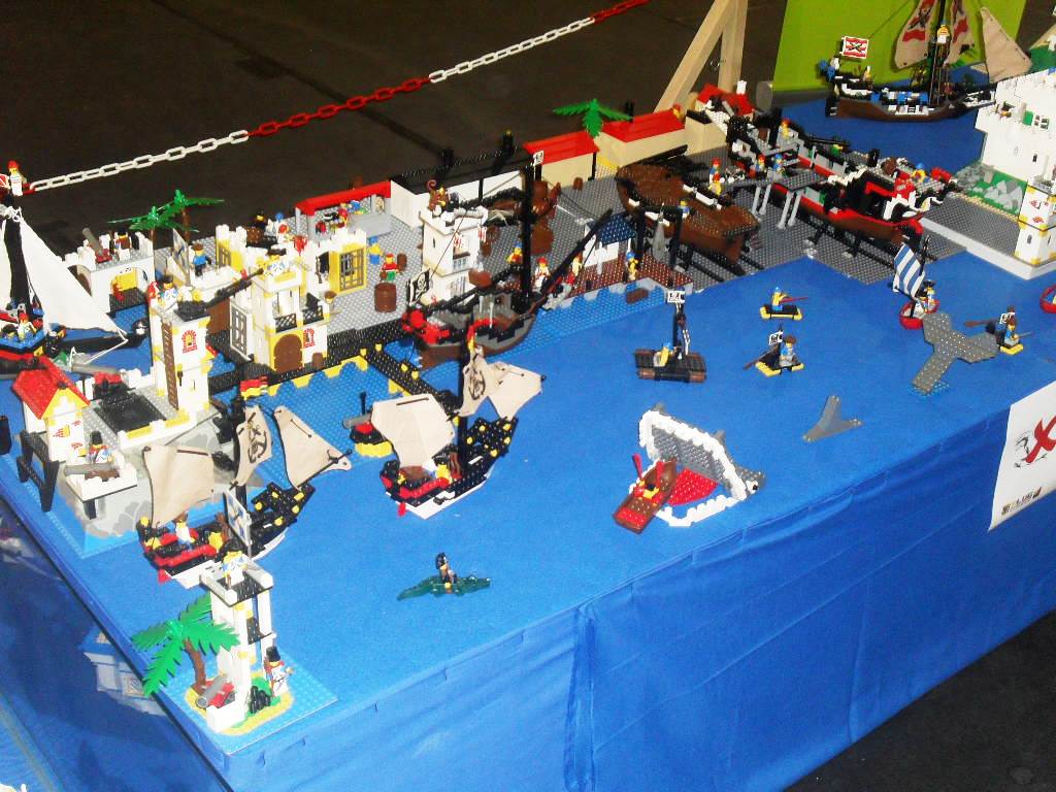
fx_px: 1495
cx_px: 528
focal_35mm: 49
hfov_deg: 38.9
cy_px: 396
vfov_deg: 29.7
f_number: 3.9
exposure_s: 1/45
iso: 200
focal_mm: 8.7
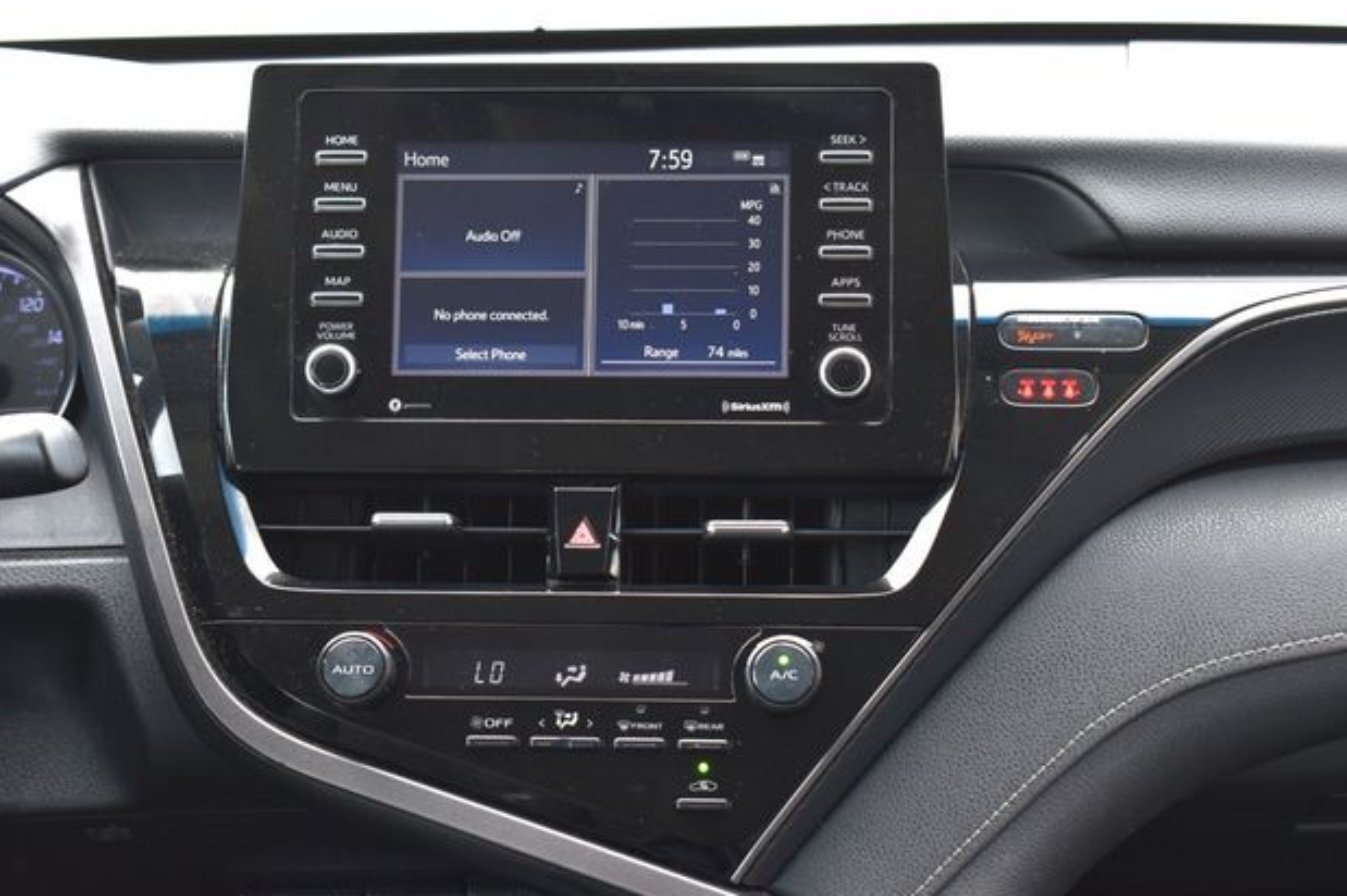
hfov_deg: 32.4
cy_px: 439
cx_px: 690
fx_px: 2318
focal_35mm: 62
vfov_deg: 21.9
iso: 400
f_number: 7.1
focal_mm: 40
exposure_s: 1/30
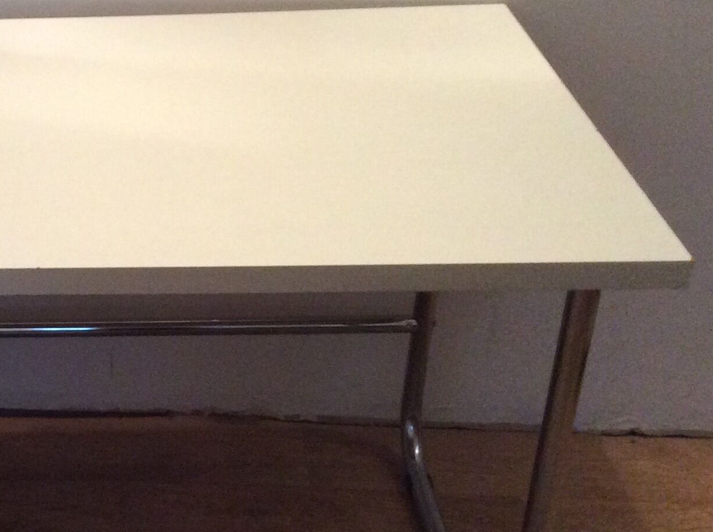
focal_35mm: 68
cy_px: 305
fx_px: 1398
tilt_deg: -31.1
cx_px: 18
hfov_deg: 27.2
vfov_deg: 21.5
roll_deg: +2.0
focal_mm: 3.3
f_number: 2.4
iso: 250
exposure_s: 1/20
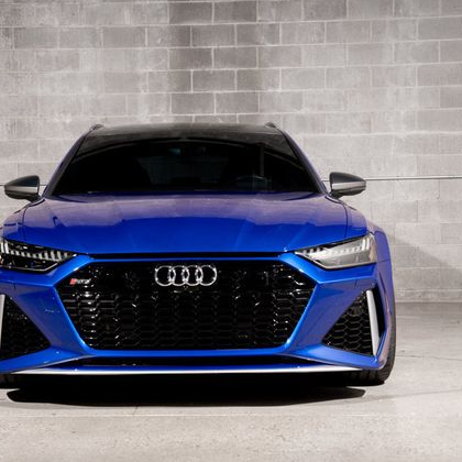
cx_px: 185
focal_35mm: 79
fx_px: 1193
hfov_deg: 21.9
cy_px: 233
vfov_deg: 21.9
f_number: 8
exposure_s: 1/160
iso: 250
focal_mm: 61
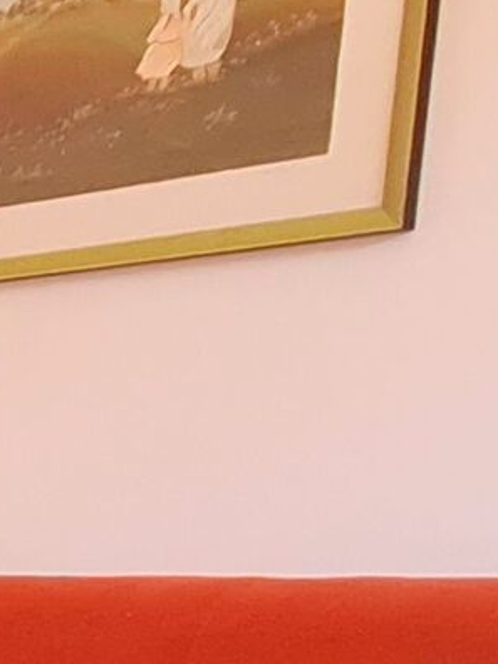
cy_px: 801
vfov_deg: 20.0
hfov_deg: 11.3
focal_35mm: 92
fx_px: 1765
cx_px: -919
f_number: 2.2
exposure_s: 1/50
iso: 200
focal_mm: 1.74
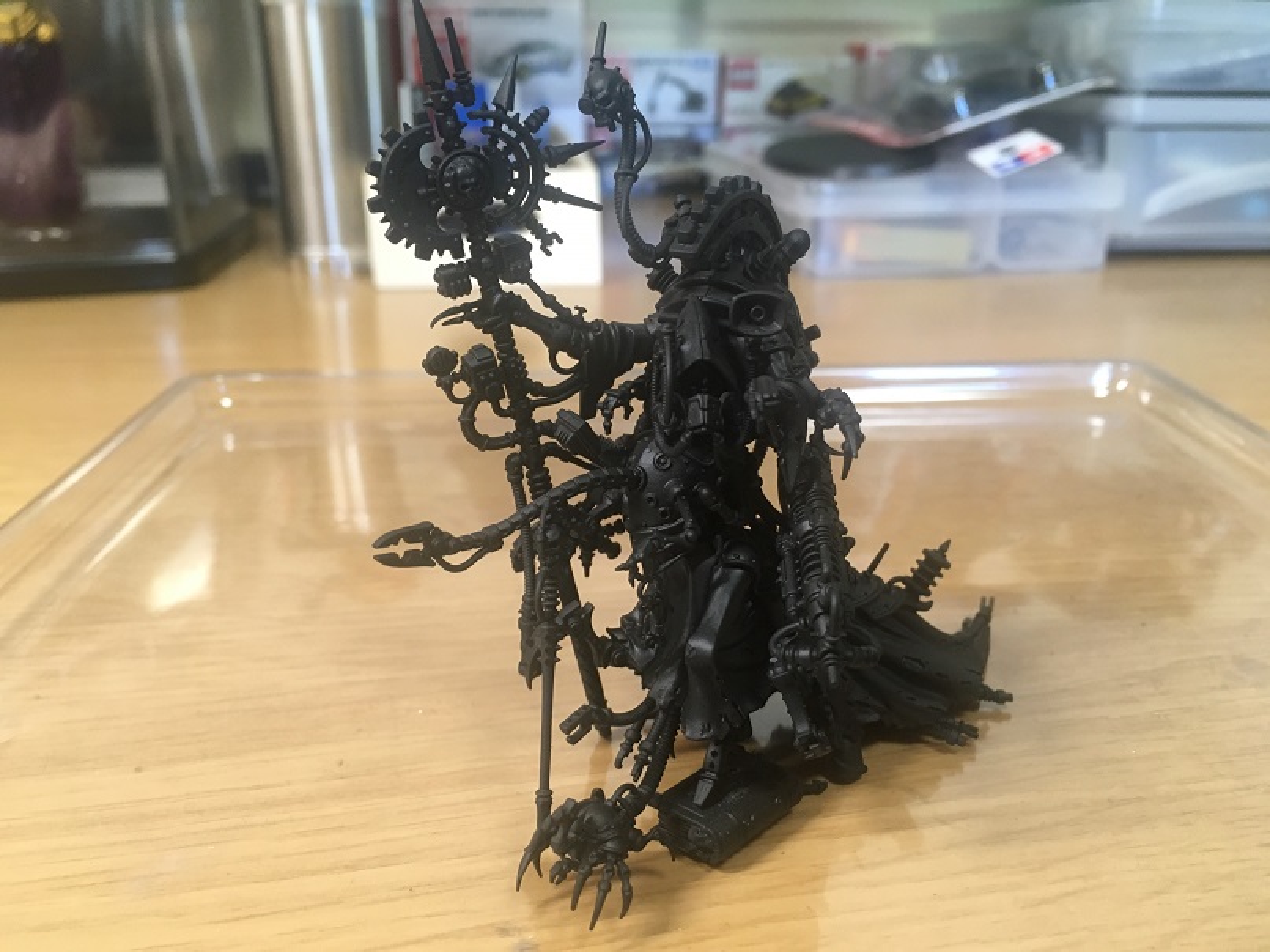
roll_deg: -0.4
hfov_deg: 61.7
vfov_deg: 48.2
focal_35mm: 29
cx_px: 635
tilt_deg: -21.7
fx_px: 1064
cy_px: 476
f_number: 2.2
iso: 100
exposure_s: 1/30
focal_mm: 4.15
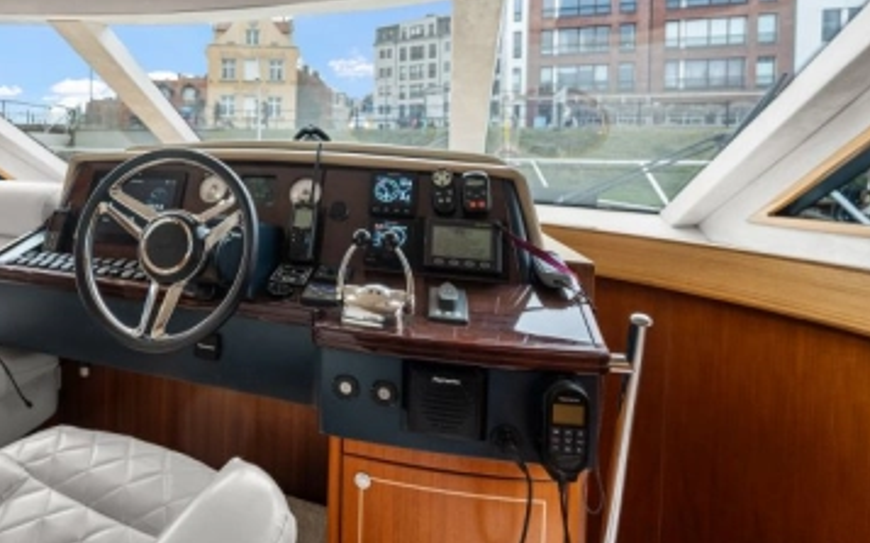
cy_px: 159
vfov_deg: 53.4
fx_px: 522
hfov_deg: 75.9
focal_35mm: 22
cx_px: 258
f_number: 5.6
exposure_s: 1/100
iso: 1250
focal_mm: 14
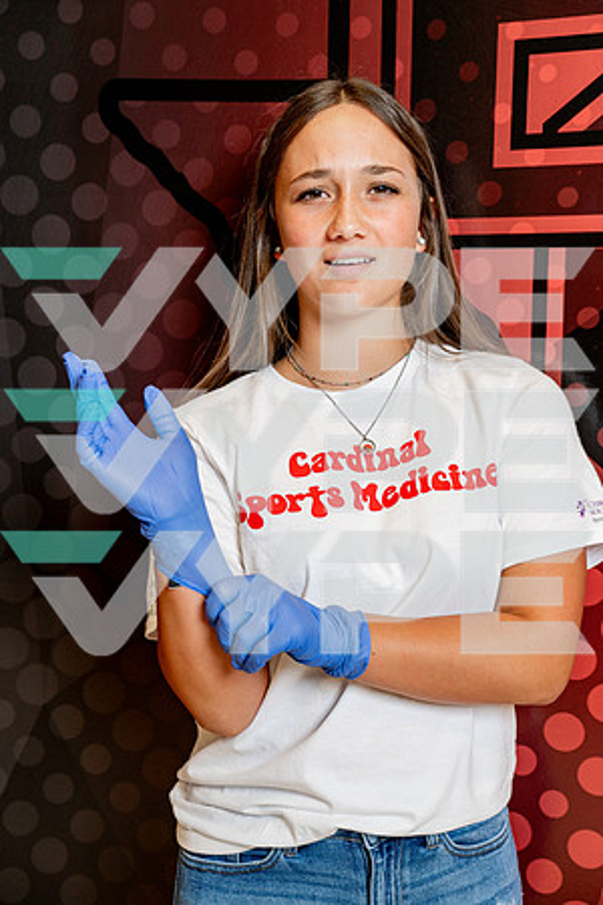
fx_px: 1231
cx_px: 302
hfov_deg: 27.5
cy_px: 452
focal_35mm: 49
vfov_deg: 40.3
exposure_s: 1/250
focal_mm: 49
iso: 400
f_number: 4
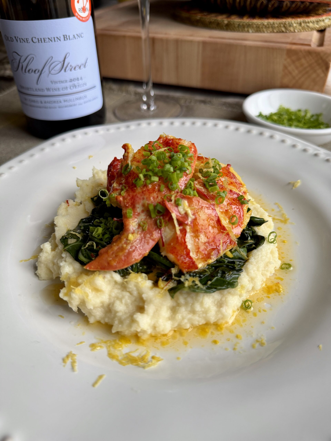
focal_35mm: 24
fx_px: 306
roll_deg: +1.0
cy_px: 220
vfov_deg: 71.6
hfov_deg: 56.8
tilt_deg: -41.1
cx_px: 166
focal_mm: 6.76
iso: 200
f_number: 1.78
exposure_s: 1/92
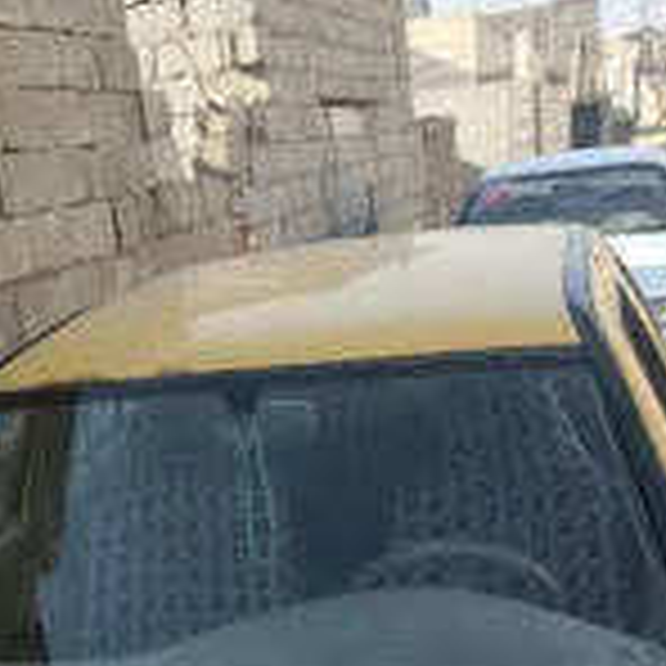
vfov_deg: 29.5
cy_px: 630
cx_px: 153
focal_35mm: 55
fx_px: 1197
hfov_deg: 30.5
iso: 53
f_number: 1.8
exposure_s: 1/570
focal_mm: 5.56
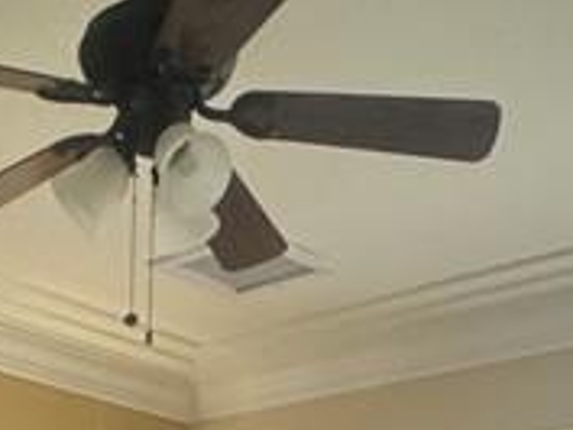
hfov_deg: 23.6
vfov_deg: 13.0
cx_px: 81
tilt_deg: -13.3
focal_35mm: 81
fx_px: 1342
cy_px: 1083
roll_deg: -1.2
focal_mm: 2.22
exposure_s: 1/60
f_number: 2.2
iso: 320
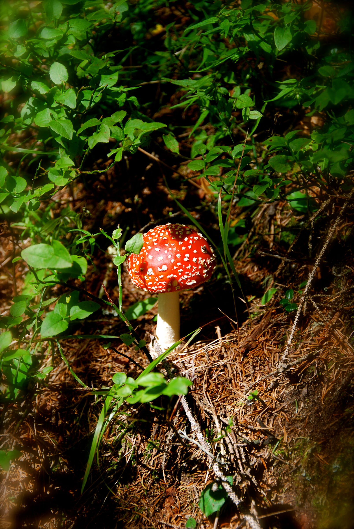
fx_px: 1368
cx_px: 177
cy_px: 264
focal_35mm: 93
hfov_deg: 14.7
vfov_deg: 21.9
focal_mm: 62
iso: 200
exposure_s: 1/320
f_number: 5.3
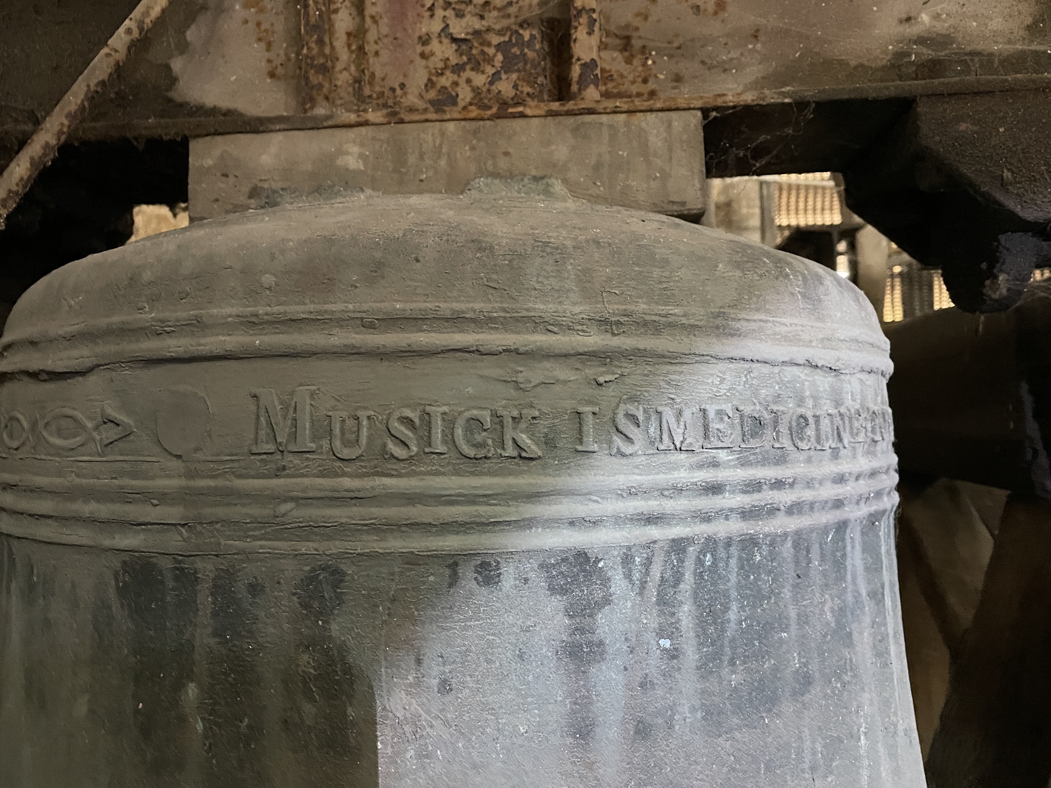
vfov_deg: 53.1
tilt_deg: +1.7
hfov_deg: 67.3
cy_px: 394
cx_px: 526
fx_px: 789
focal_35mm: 26
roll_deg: +1.2
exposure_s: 1/30
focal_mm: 4.2
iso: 800
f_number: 1.6
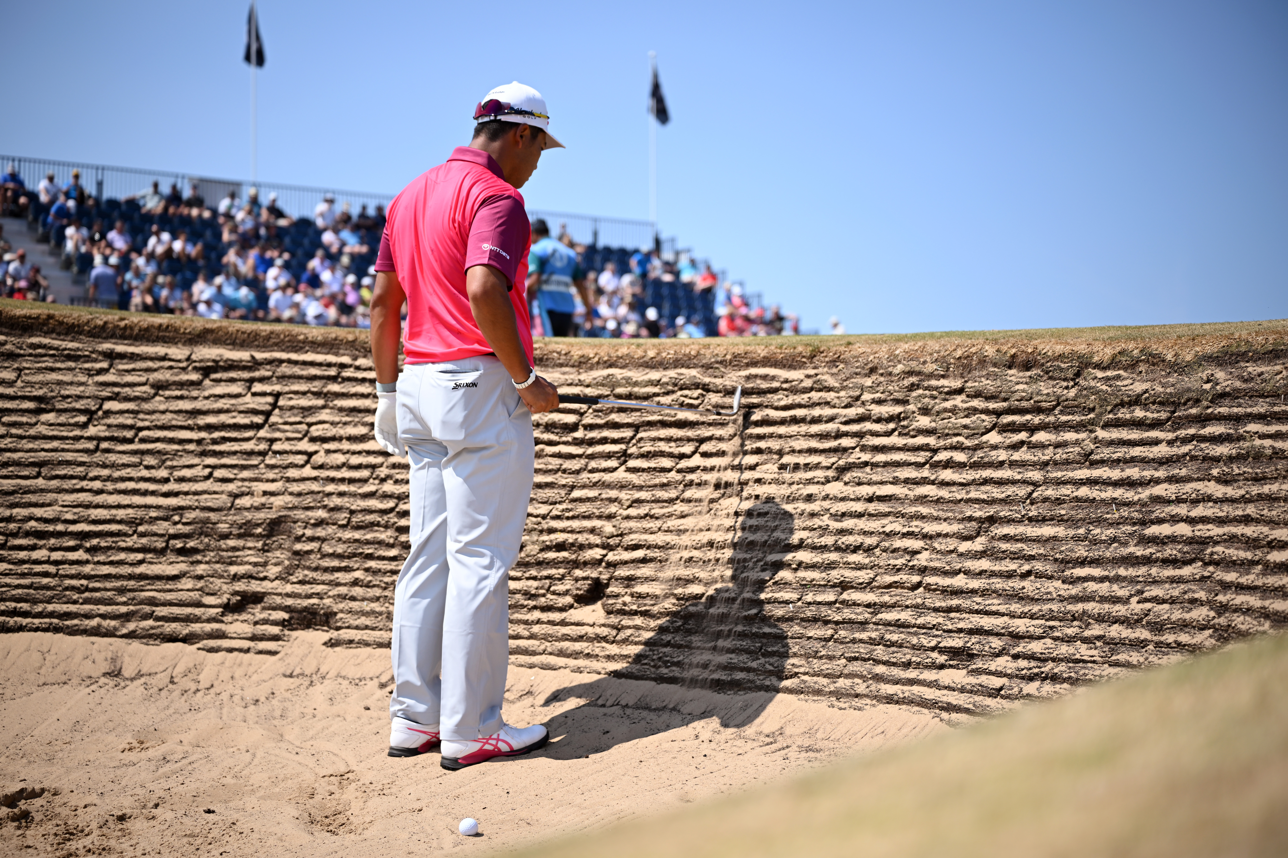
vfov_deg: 22.6
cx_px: 644
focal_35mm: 60
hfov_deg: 33.4
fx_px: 2146
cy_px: 429
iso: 160
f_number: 2.8
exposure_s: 1/2500
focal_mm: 60
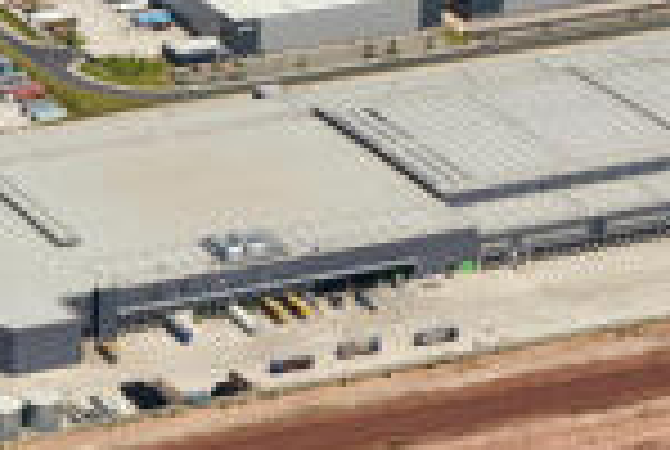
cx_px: 58
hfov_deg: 9.2
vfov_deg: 6.2
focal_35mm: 223
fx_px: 4159
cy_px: 20
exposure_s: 1/1000
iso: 200
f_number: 10
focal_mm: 70
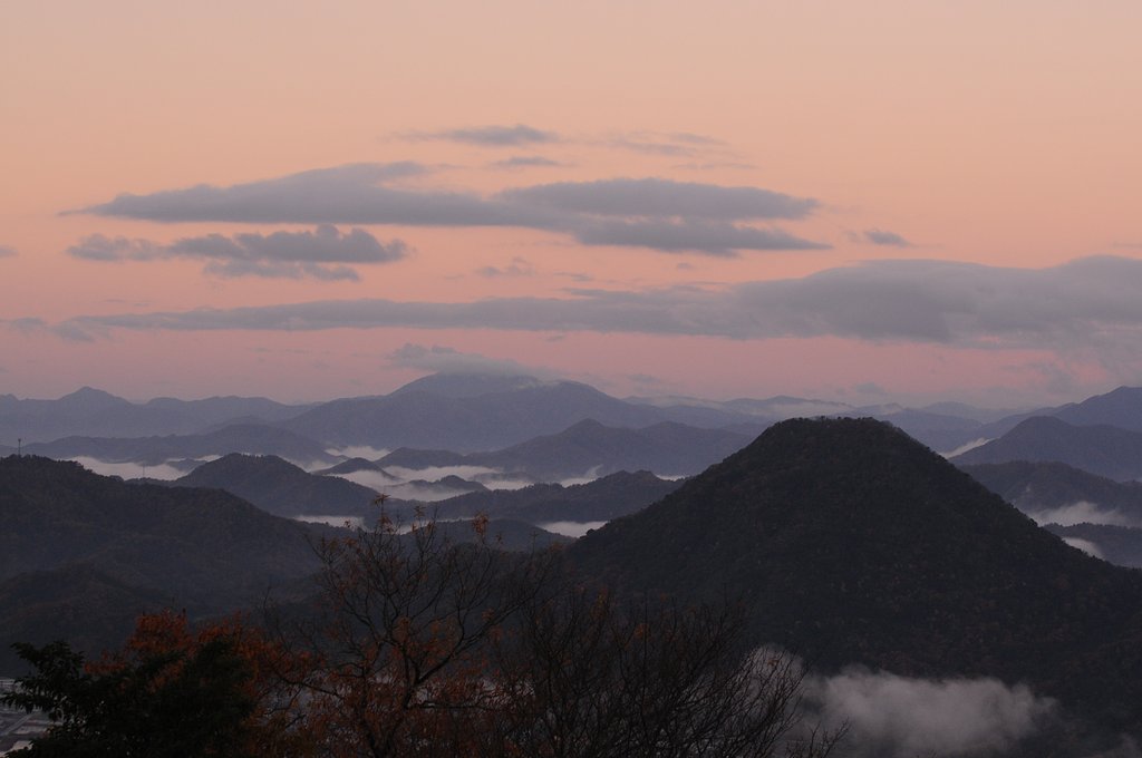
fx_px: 3327
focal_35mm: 105
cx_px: 571
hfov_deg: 19.5
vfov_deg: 13.0
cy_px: 379
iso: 640
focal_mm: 70
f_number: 9
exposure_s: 1/30
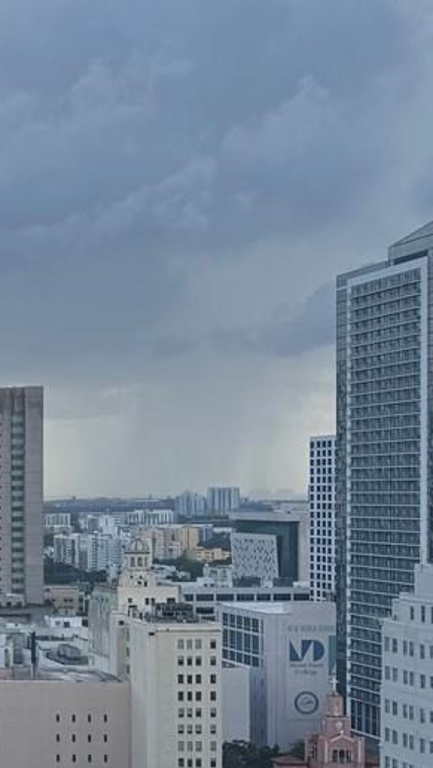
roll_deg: +0.9
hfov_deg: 12.4
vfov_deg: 26.0
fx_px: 1650
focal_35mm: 81
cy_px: 528
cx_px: -543
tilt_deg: -1.6
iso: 80
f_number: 1.78
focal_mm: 6.76
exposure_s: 1/4310
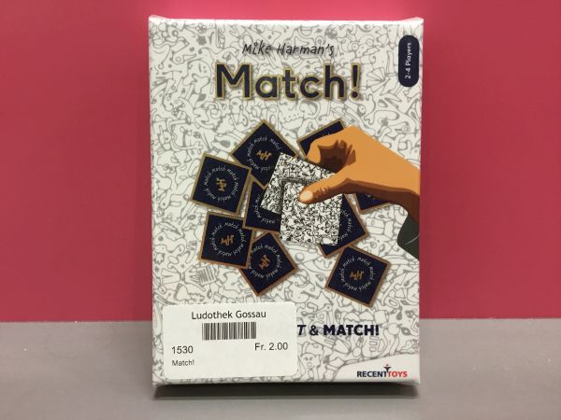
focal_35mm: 31
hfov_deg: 58.4
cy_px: 210
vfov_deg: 45.4
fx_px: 502
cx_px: 280
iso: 125
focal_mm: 3.3
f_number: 2.4
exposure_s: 1/33
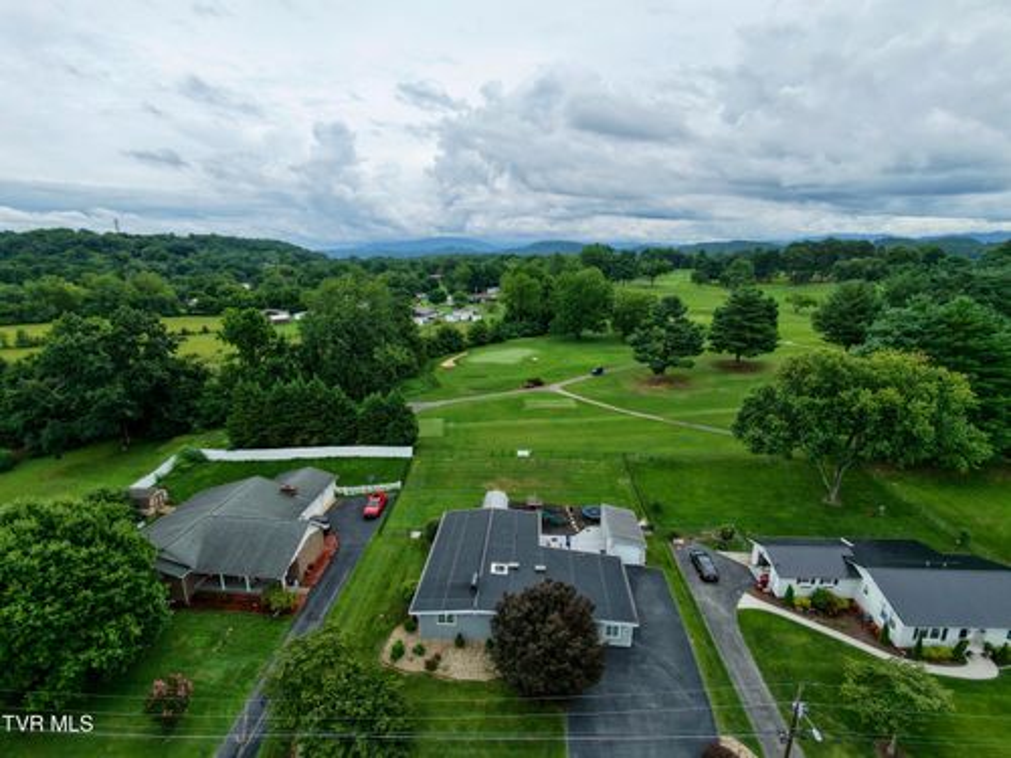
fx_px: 467
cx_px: 506
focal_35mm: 16
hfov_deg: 94.5
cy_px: 379
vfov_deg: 78.1
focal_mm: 3.05
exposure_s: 1/725
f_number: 2.2
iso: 100
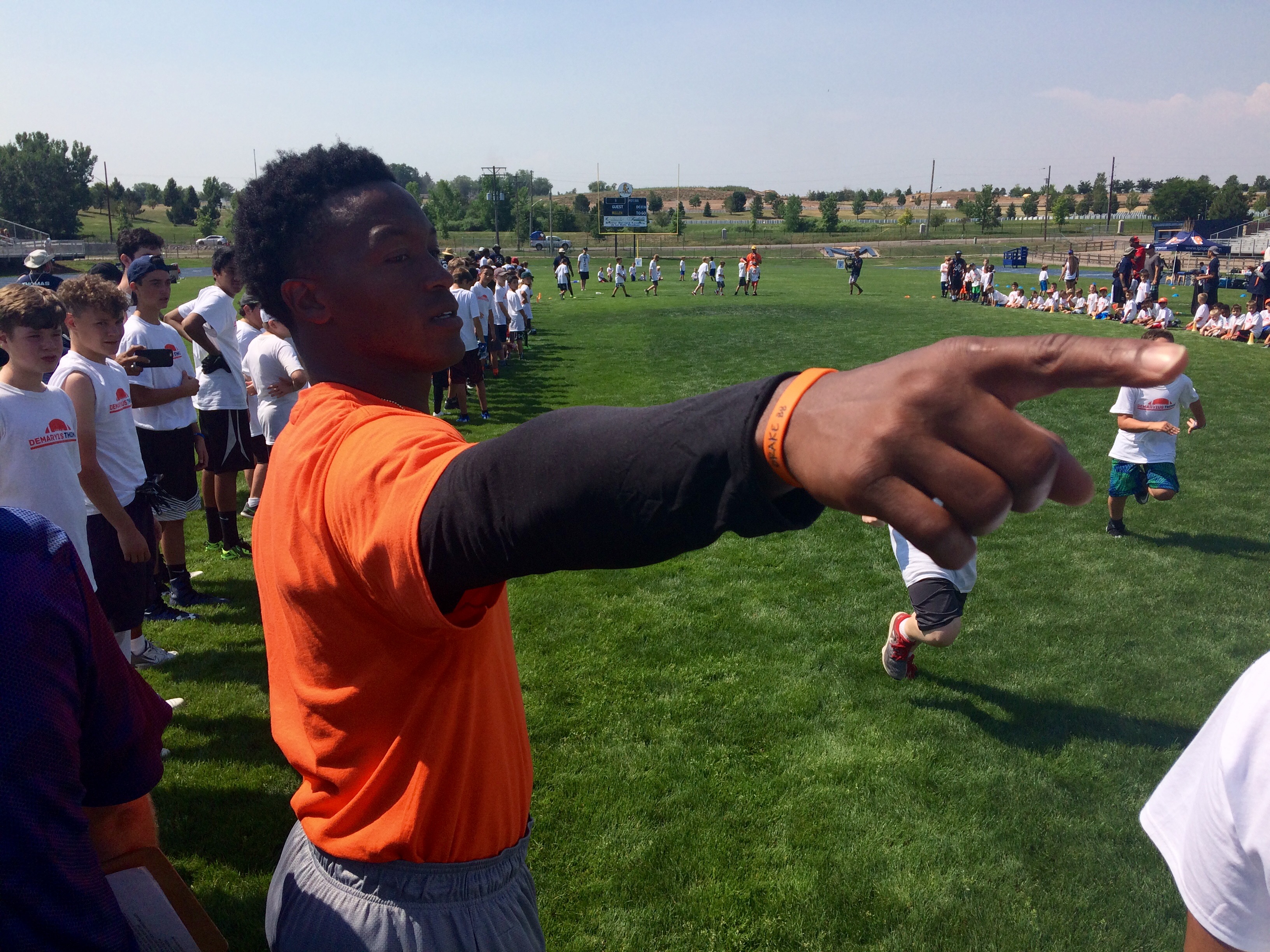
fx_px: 1064
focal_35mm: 29
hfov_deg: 61.7
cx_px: 635
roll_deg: +1.1
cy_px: 476
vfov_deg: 48.2
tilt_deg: -11.4
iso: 32
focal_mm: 4.15
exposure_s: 1/2740
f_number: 2.2
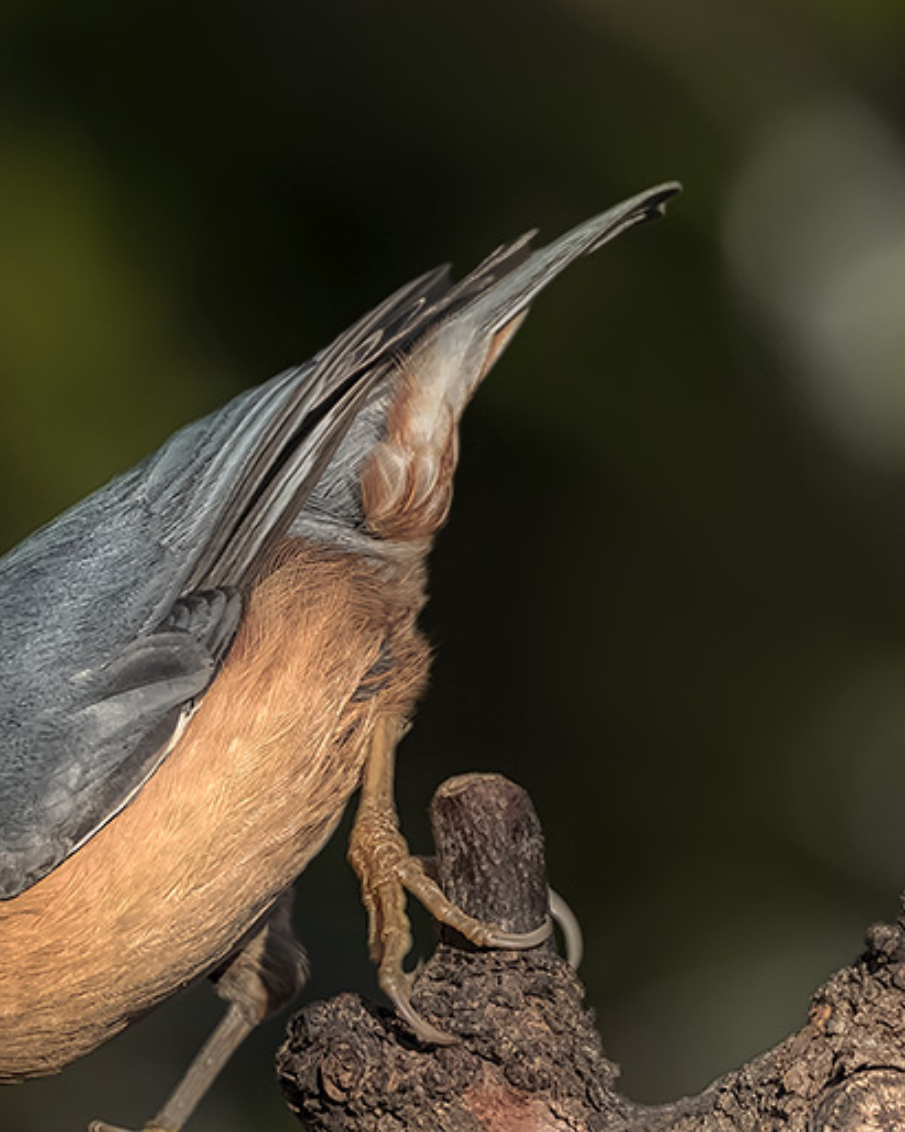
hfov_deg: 1.2
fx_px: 43303
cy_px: 761
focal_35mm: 1293
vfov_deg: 1.5
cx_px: -186
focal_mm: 500
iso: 1000
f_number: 7.1
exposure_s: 1/2000
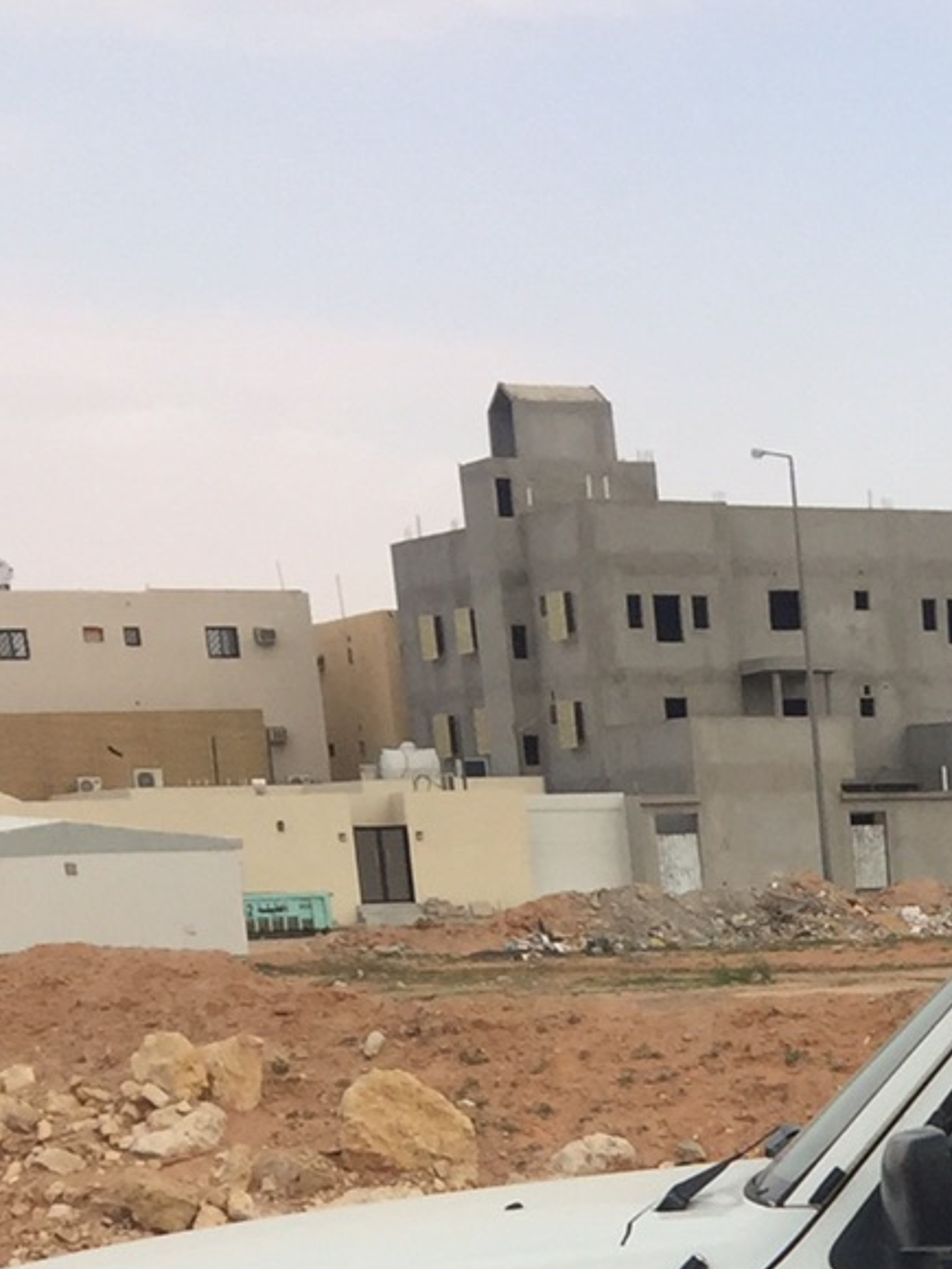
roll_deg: +0.9
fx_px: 3520
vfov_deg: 17.7
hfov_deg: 14.5
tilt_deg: -17.2
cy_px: 2044
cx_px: 1363
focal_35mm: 96
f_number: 2.2
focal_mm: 4.15
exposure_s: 1/1522
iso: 32
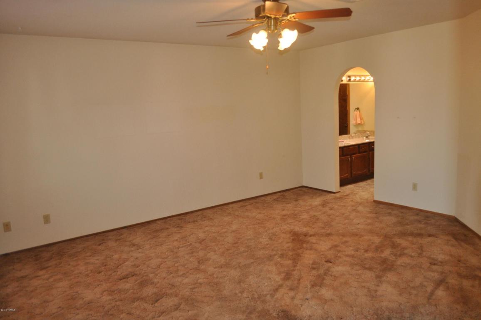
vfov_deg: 47.8
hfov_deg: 67.4
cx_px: 240
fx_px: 360
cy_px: 160
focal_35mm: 27
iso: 800
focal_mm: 18
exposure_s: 1/125
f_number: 3.5
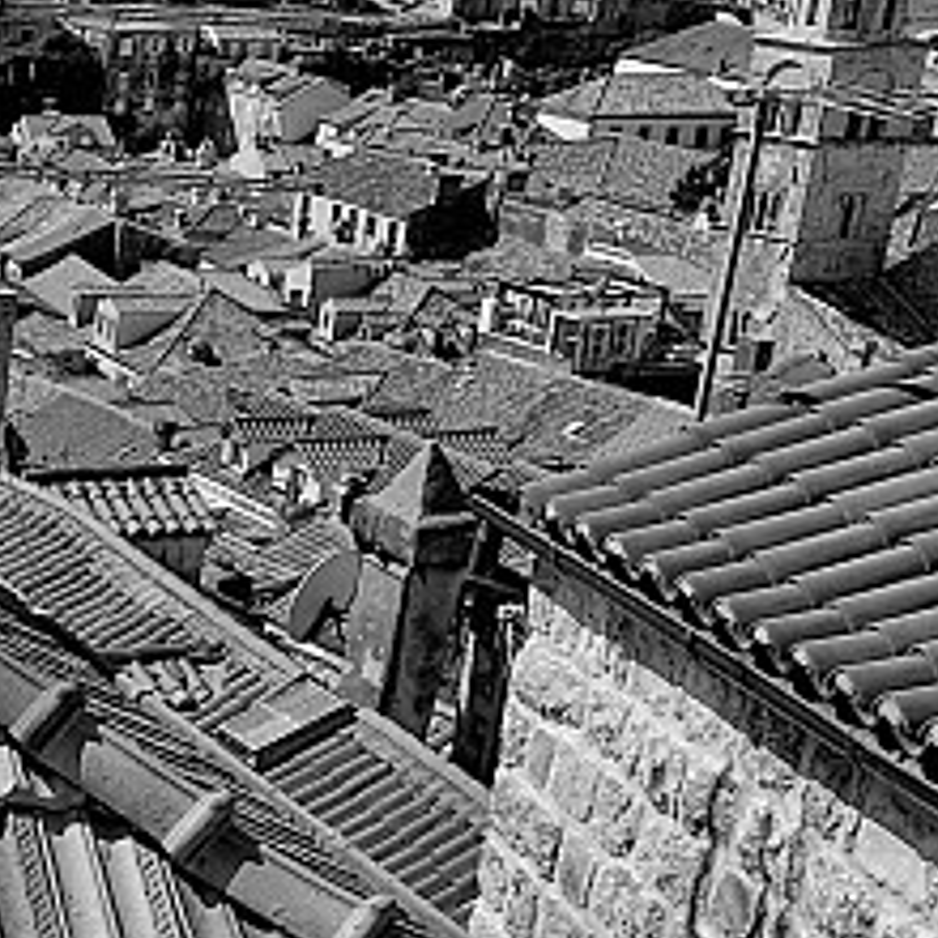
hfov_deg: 17.0
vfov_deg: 19.9
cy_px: 633
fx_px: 2667
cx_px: -657
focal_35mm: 87
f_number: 8
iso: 200
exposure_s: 1/400
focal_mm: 22
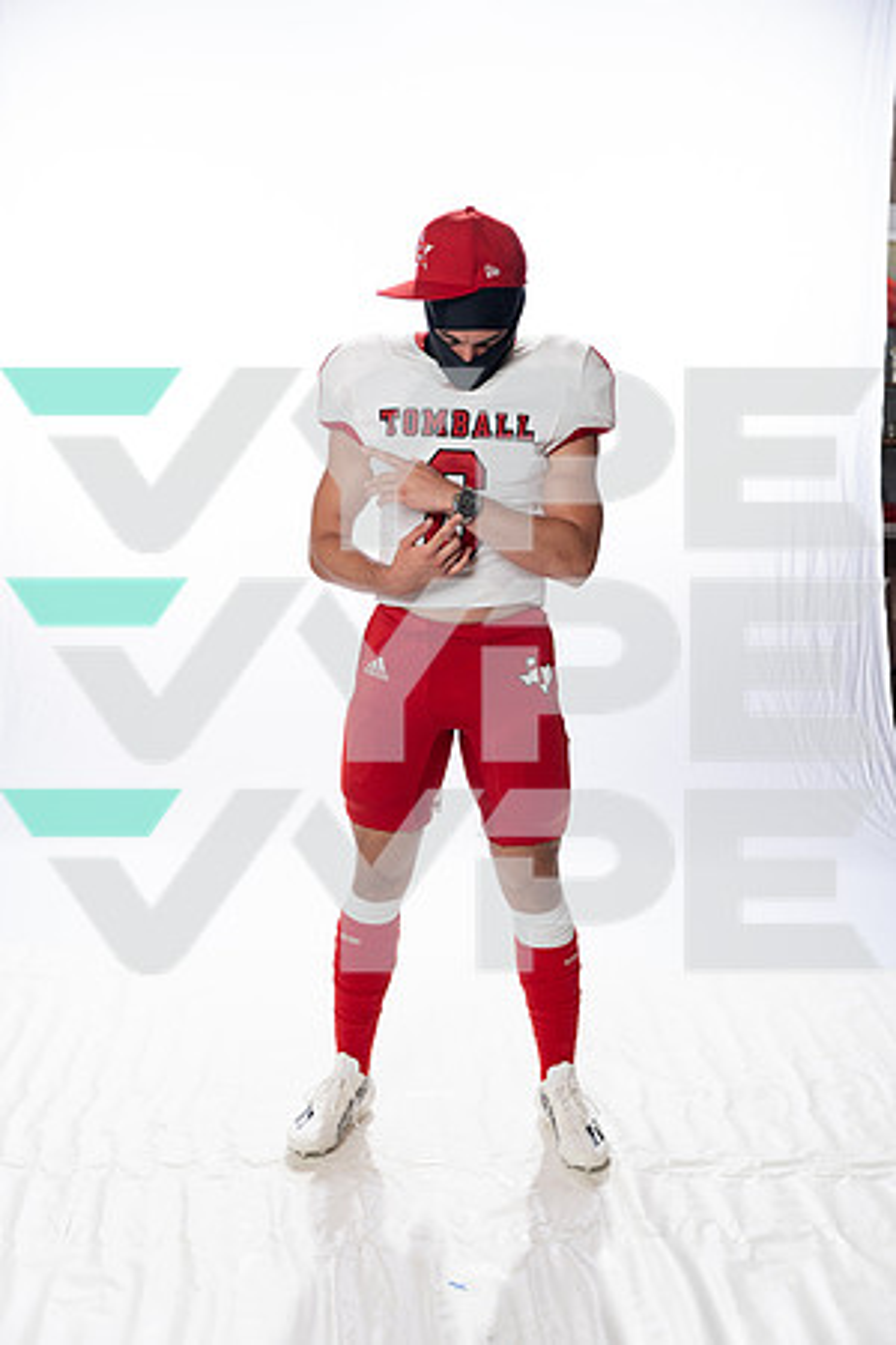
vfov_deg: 46.4
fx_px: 1568
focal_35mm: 42
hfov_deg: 31.9
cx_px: 448
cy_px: 672
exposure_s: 1/250
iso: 400
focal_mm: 42
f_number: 4
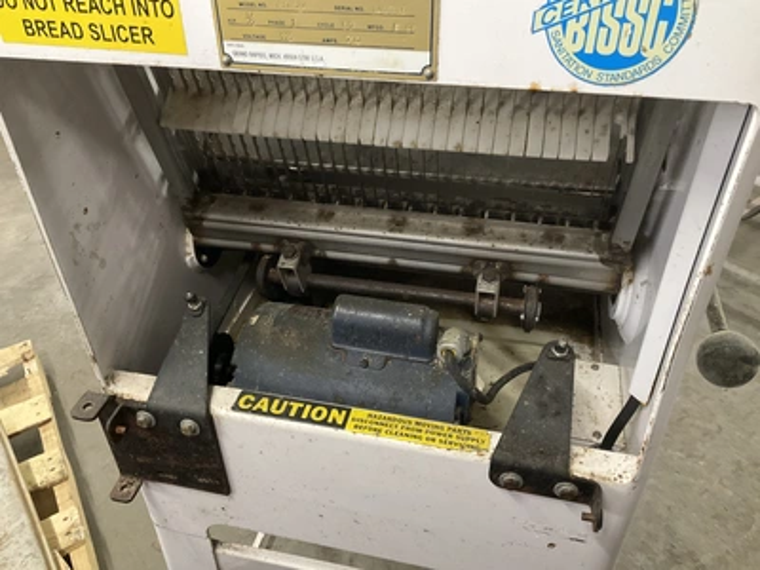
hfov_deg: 61.7
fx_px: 637
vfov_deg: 48.2
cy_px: 285
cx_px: 380
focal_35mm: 29
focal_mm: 3
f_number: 1.8
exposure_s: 1/60
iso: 250
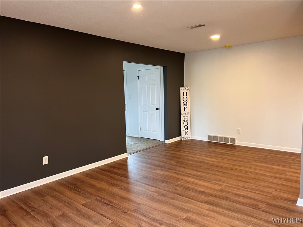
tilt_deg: -5.9
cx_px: 152
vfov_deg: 53.1
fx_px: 228
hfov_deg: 67.3
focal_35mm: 26
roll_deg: +2.4
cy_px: 114
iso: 125
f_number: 1.5
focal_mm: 5.7
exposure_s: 1/60
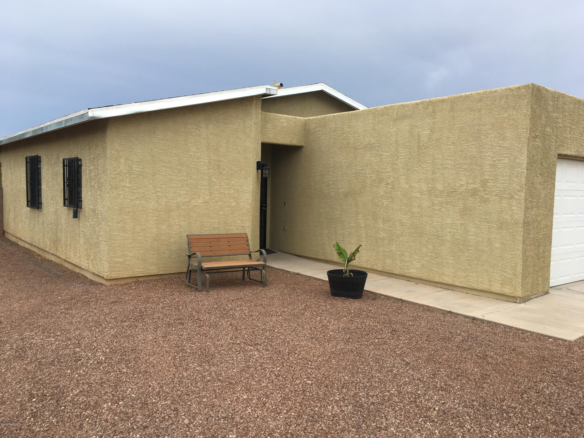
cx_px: 292
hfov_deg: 61.7
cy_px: 219
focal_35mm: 29
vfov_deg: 48.2
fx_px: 489
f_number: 2.2
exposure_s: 1/506
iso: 25
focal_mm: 4.15
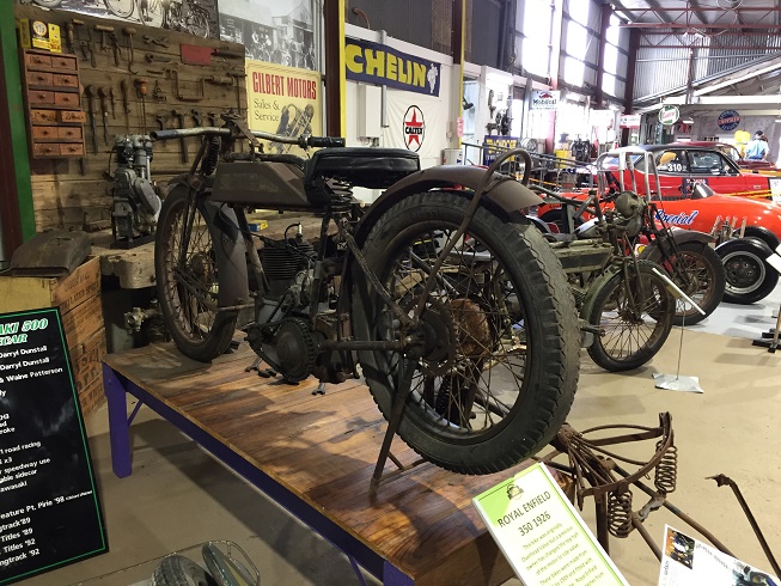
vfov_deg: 48.2
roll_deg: -0.5
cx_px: 390
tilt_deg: -12.2
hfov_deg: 61.7
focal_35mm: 29
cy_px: 293
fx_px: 654
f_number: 2.2
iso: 160
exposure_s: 1/33
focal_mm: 4.15
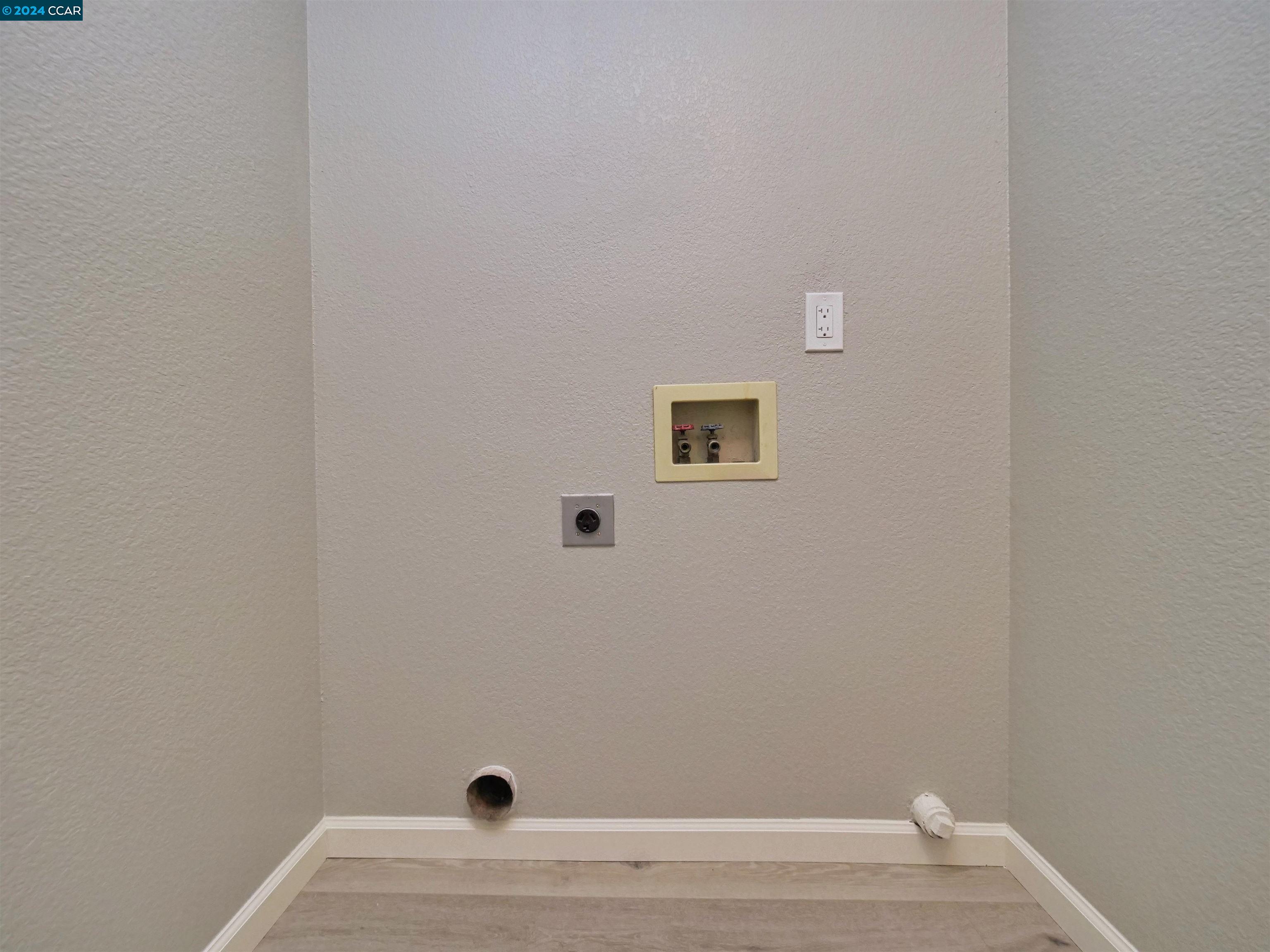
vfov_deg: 85.7
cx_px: 635
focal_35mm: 14
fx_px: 514
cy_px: 476
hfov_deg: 102.1
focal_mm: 7
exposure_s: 1/160
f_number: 5
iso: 800
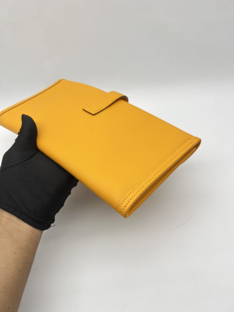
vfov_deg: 67.3
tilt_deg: -44.0
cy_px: 156
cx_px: 117
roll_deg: +3.9
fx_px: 234
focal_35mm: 26
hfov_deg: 53.1
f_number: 1.5
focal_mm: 5.7
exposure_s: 1/140
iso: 32
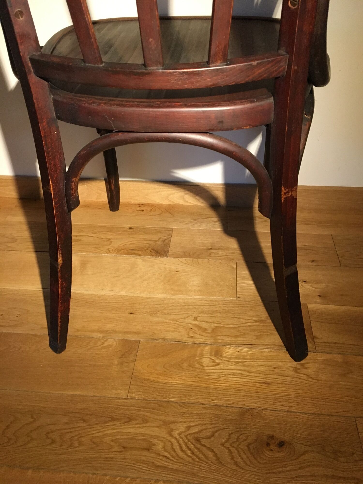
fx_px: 405
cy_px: 242
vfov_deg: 61.7
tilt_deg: -39.5
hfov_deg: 48.2
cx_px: 182
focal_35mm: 29
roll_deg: +1.6
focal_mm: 4.15
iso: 200
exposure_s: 1/33
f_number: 2.2
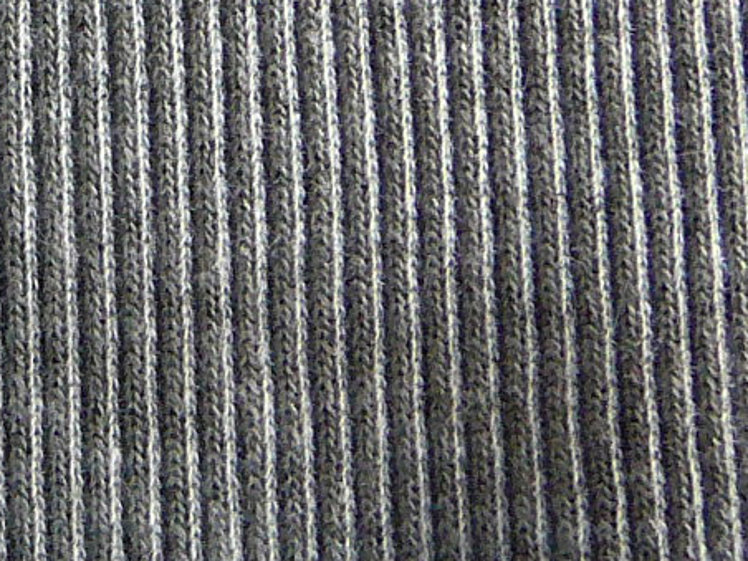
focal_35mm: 124
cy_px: -296
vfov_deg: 11.4
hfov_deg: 14.2
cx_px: -549
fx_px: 2679
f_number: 2.8
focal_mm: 5.2
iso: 200
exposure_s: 1/30
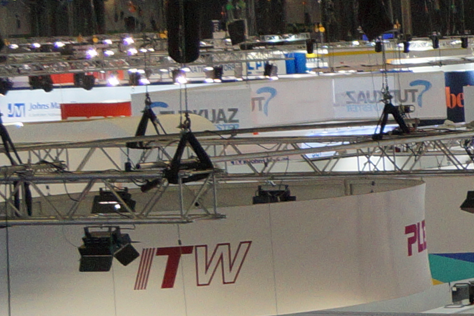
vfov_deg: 6.9
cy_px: 134
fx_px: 2633
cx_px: 1398
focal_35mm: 200
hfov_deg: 8.6
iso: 400
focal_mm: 22
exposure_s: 1/160
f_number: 4
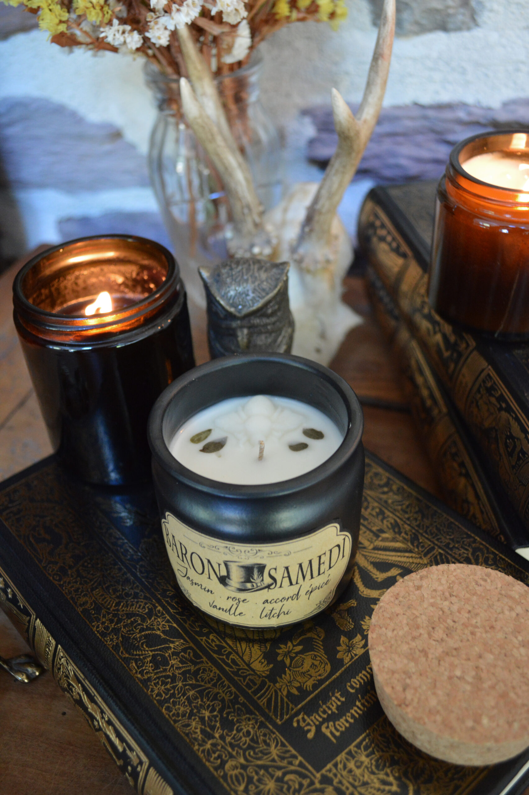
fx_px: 662
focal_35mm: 30
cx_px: 264
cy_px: 398
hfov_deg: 43.5
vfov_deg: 62.0
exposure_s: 1/20
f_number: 3.8
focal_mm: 20
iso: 400
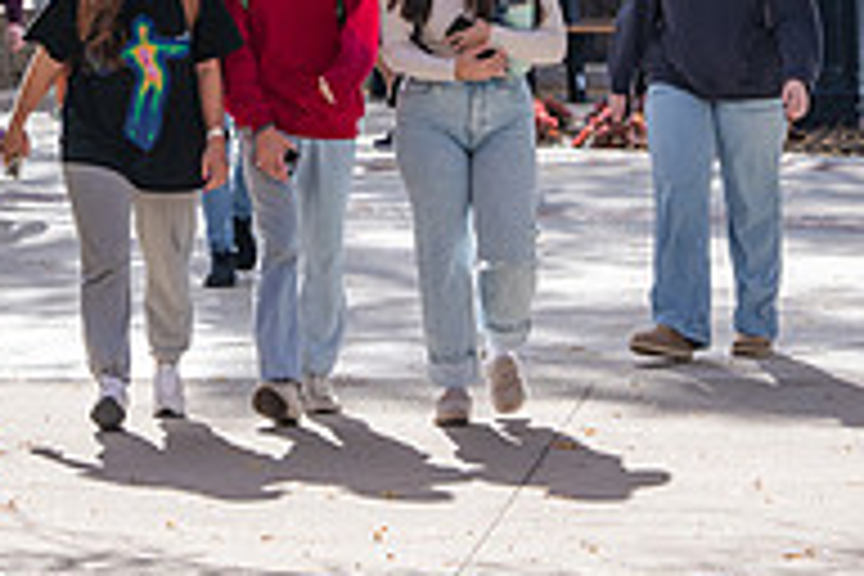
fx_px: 7391
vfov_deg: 4.4
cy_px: -223
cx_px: 270
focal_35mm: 308
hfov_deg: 6.7
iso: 320
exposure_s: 1/500
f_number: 7.1
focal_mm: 102
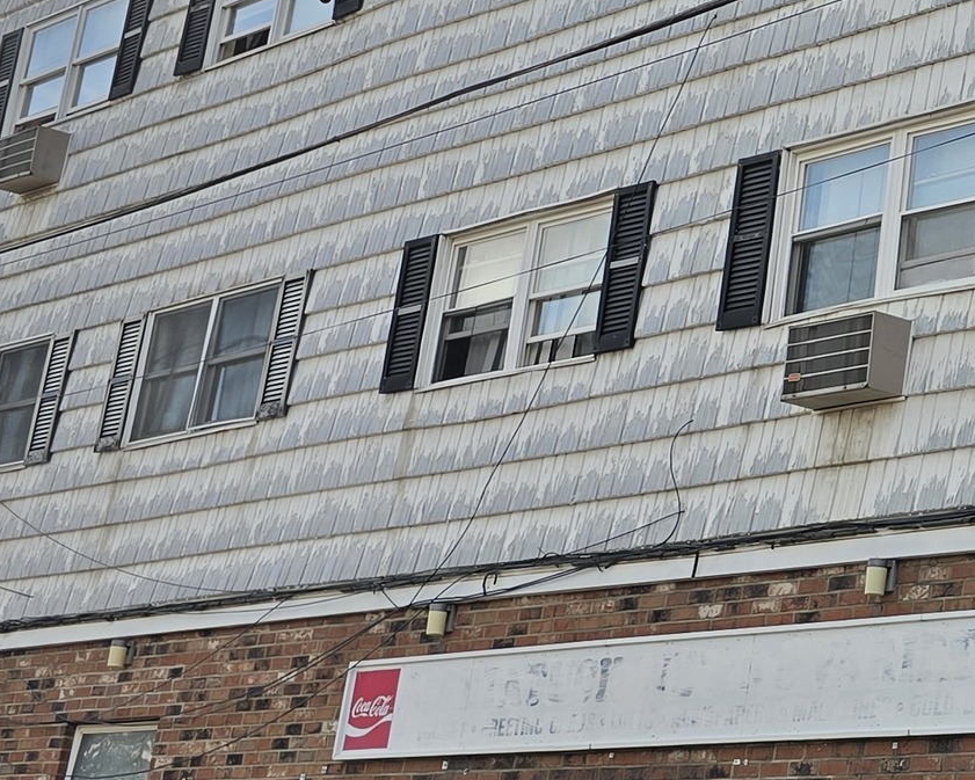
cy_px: 353
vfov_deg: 18.7
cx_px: 1375
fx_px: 2366
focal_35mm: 82
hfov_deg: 20.6
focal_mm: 6.3
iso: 12
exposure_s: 1/907
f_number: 1.7
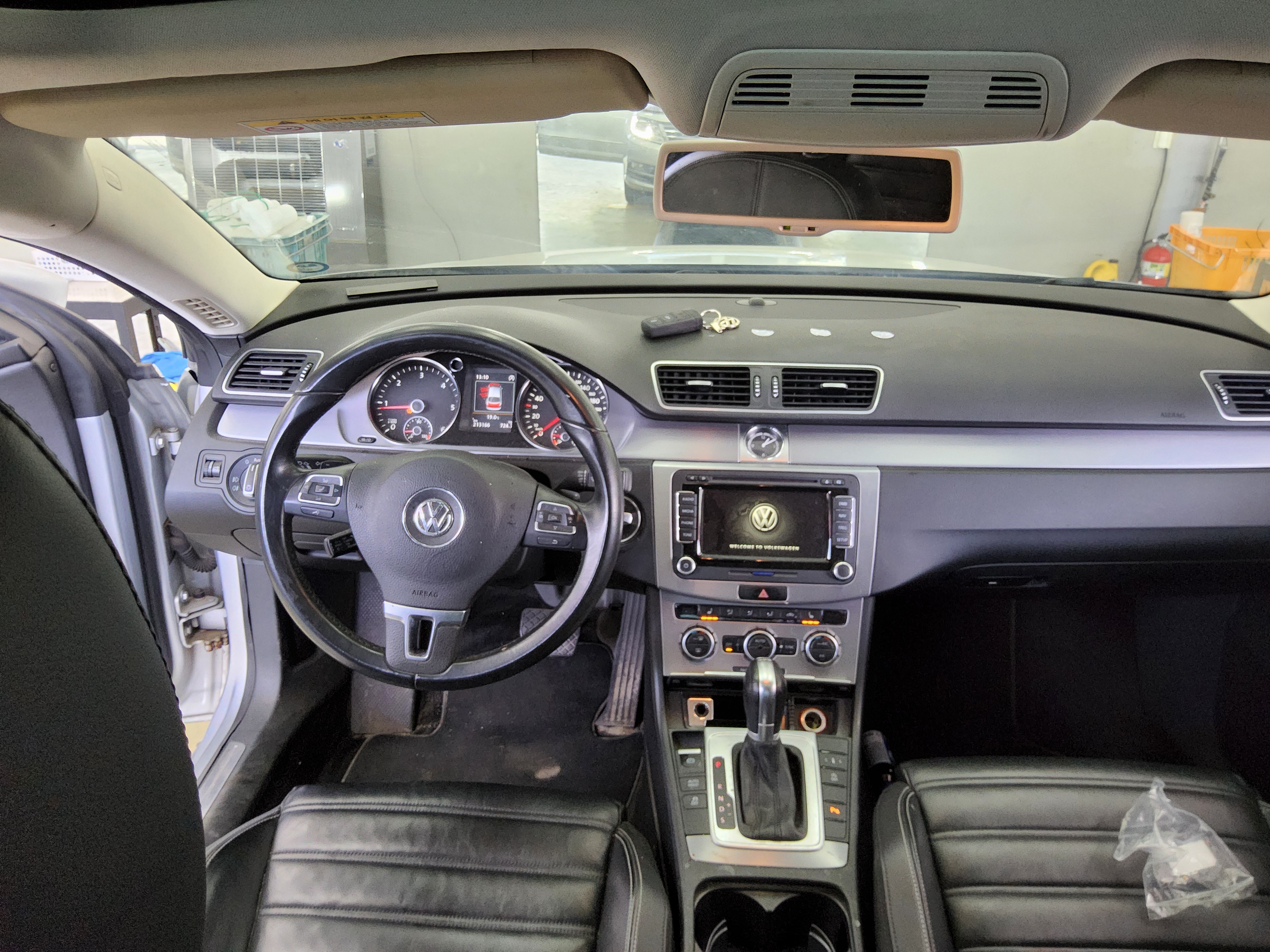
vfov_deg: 54.9
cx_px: 635
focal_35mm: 25
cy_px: 476
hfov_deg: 69.4
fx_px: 917
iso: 320
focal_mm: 3.08
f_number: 2
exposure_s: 1/120
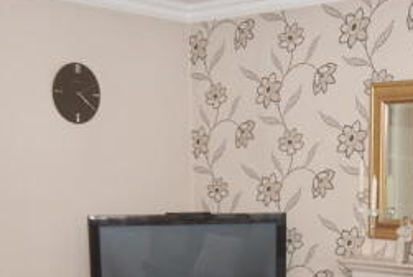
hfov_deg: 30.2
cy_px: 337
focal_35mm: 66
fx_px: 761
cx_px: 271
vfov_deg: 19.3
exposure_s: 1/60
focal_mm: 17
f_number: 5.3
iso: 400
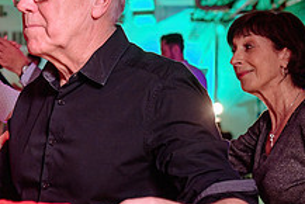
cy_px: 122
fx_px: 907
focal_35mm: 107
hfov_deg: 18.3
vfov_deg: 12.8
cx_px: -45
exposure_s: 1/125
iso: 1000
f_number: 3.5
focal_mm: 40
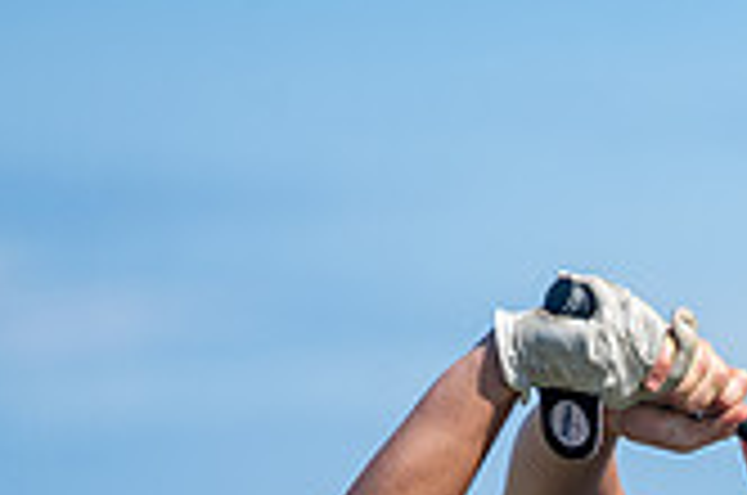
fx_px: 21766
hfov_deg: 2.0
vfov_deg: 1.3
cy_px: 844
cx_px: 1179
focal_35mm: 1051
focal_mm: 300
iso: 160
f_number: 5.6
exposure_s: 1/1000
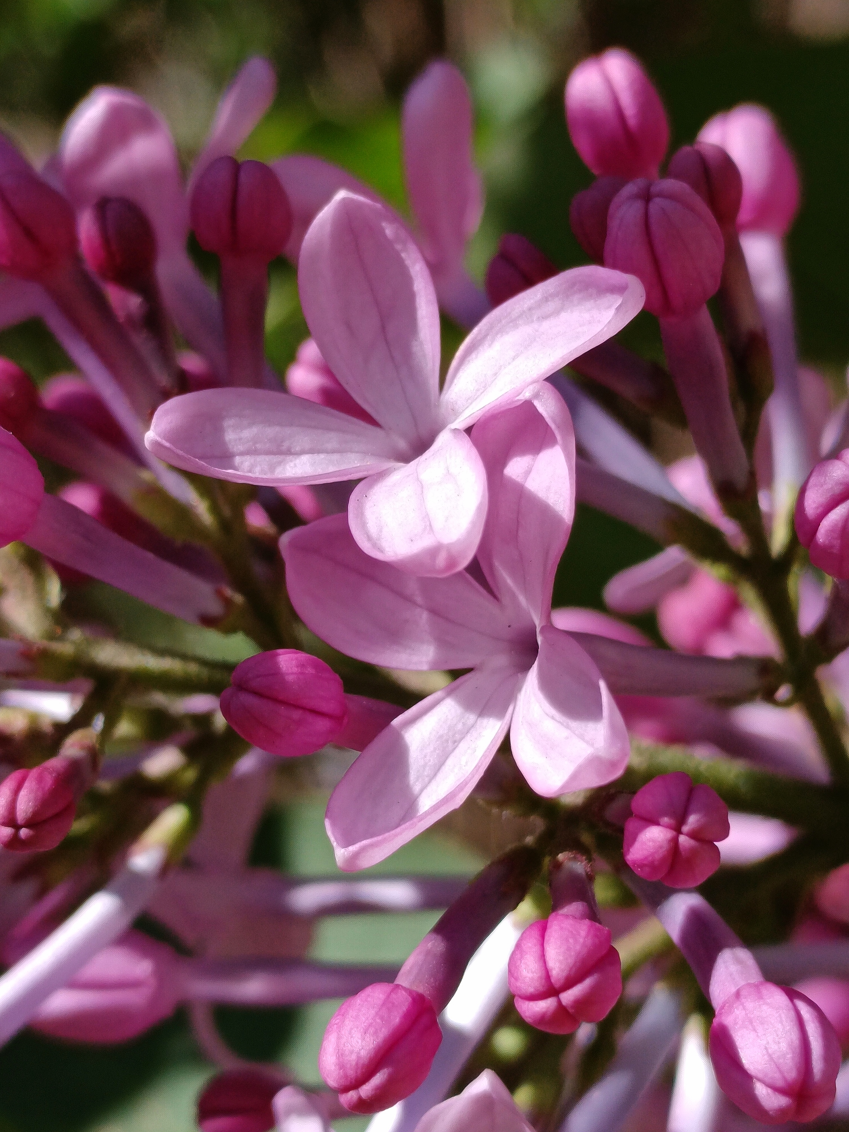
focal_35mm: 83
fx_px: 2714
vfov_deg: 23.6
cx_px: 424
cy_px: 566
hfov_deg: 17.8
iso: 101
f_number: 1.9
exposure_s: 1/508
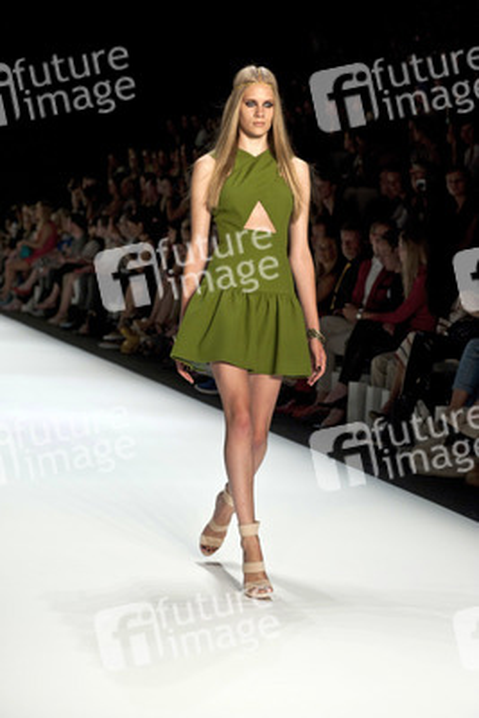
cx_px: 240
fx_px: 1994
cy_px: 359
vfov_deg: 20.4
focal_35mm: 100
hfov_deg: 13.7
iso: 1600
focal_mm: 100
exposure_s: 1/250
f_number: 7.1
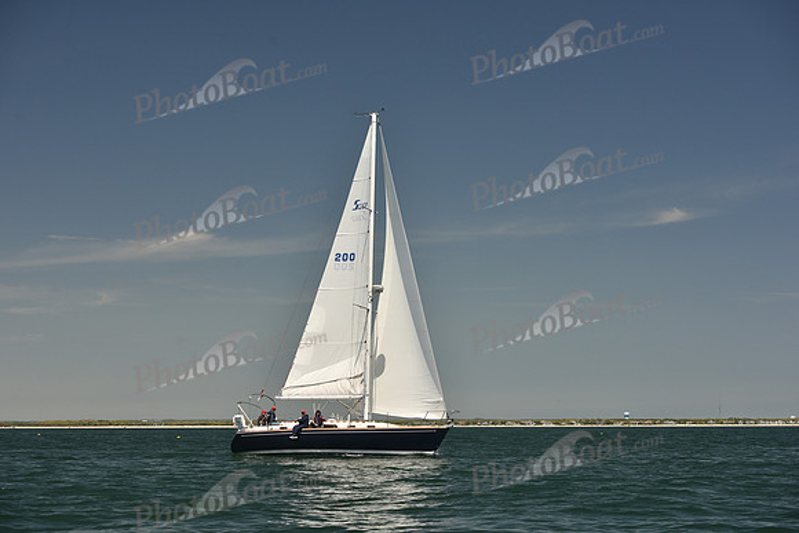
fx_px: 1731
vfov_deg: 17.5
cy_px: 266
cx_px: 400
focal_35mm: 78
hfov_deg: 26.0
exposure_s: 1/800
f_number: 6.3
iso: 250
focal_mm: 78
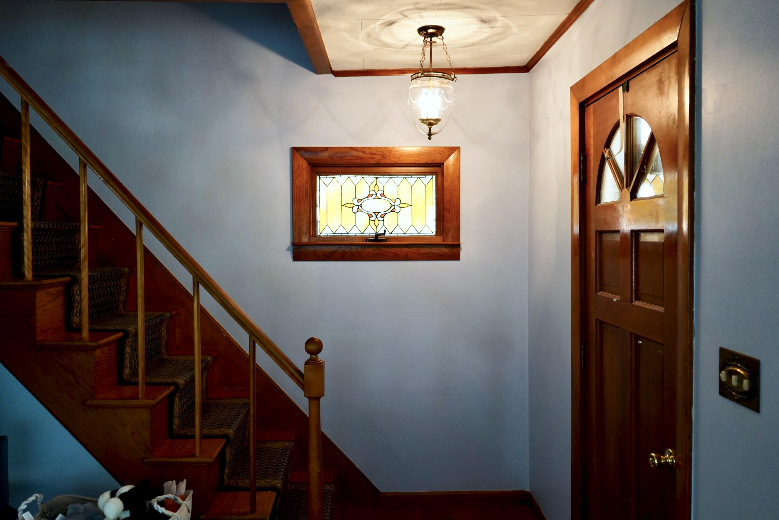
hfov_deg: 65.5
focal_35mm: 28
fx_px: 606
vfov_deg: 46.4
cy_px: 260
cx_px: 390
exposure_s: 1/160
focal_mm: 28
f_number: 3.5
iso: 2500
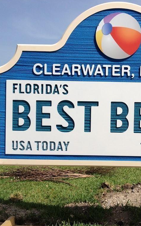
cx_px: 116
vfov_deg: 40.3
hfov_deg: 25.3
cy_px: 113
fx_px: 307
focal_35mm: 50
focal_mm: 4.28
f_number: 2.4
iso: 64
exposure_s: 1/2762
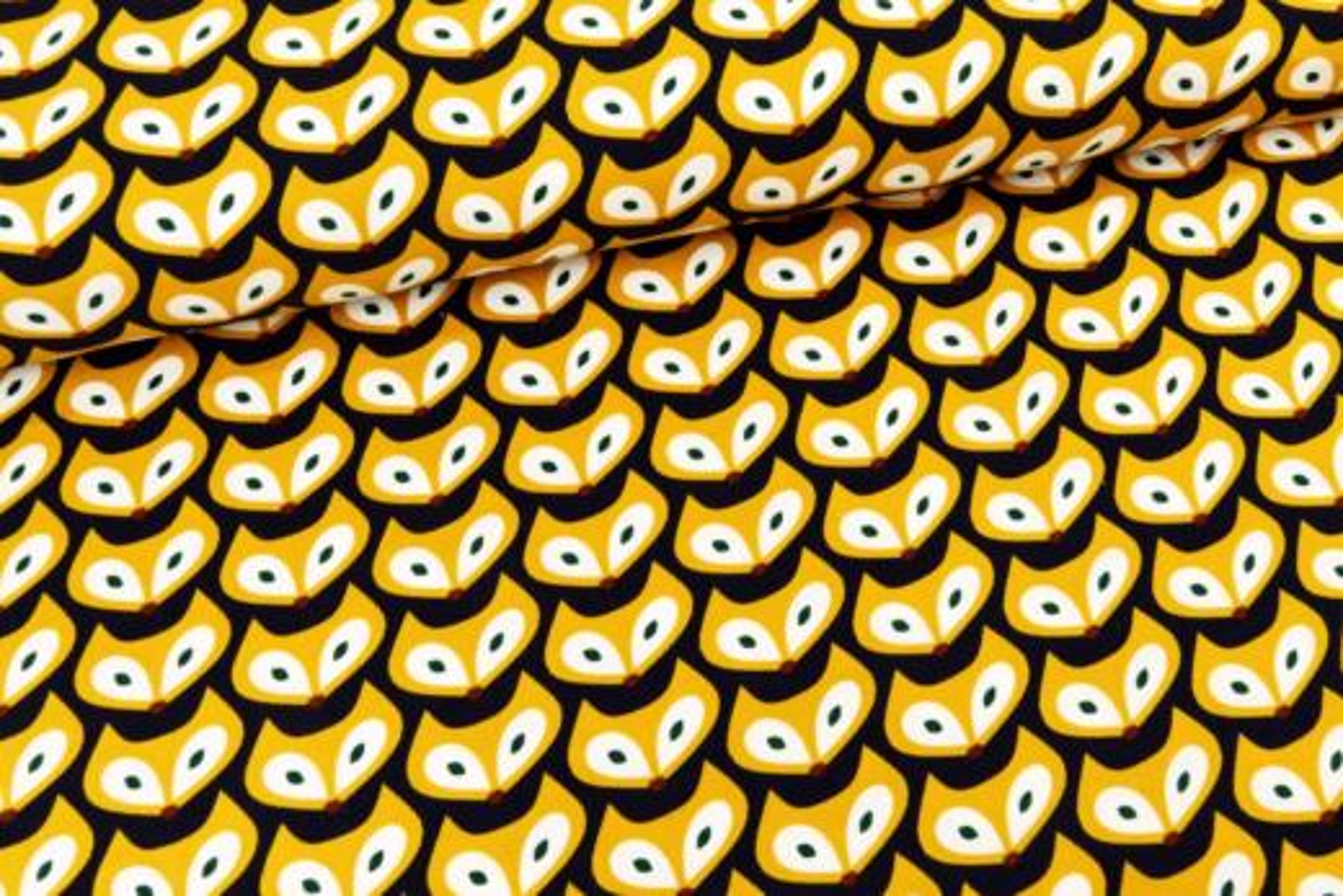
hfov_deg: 48.4
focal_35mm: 40
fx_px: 1493
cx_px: 672
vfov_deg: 33.4
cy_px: 448
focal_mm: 14.76
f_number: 8
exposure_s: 1/6
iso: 125
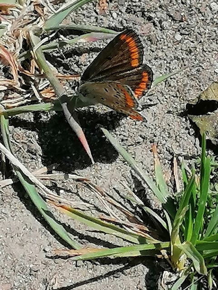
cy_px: 145
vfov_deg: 14.0
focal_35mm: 141
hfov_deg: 10.5
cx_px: 109
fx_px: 1184
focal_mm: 4.75
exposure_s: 1/2004
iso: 50
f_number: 1.8
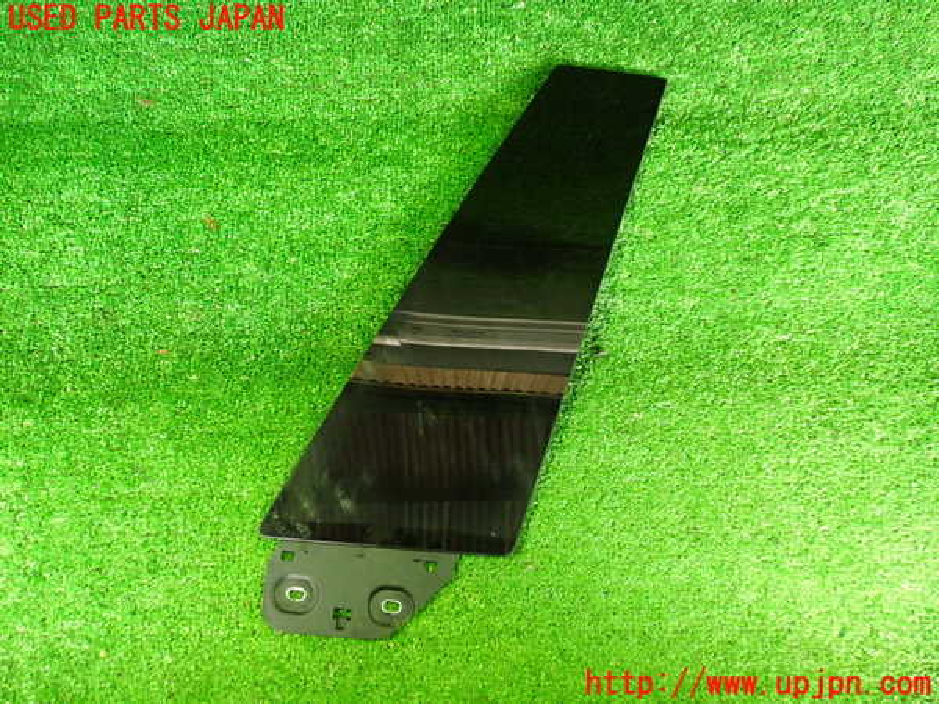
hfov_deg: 60.0
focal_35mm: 30
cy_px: 352
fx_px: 814
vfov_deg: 46.8
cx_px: 470
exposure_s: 1/25
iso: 800
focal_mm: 5.4
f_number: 2.3
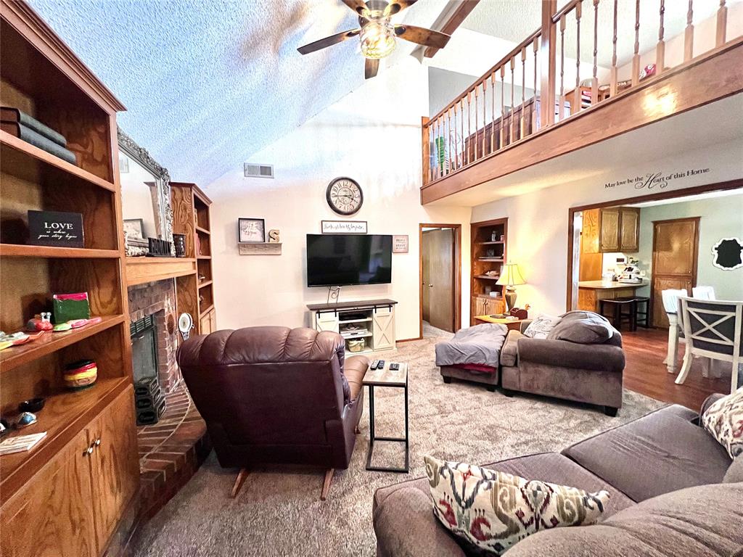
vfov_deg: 89.9
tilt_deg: -4.8
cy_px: 278
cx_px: 372
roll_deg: +1.1
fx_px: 279
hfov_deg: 106.2
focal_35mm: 13
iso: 800
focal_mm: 1.57
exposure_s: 1/60
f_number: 1.8
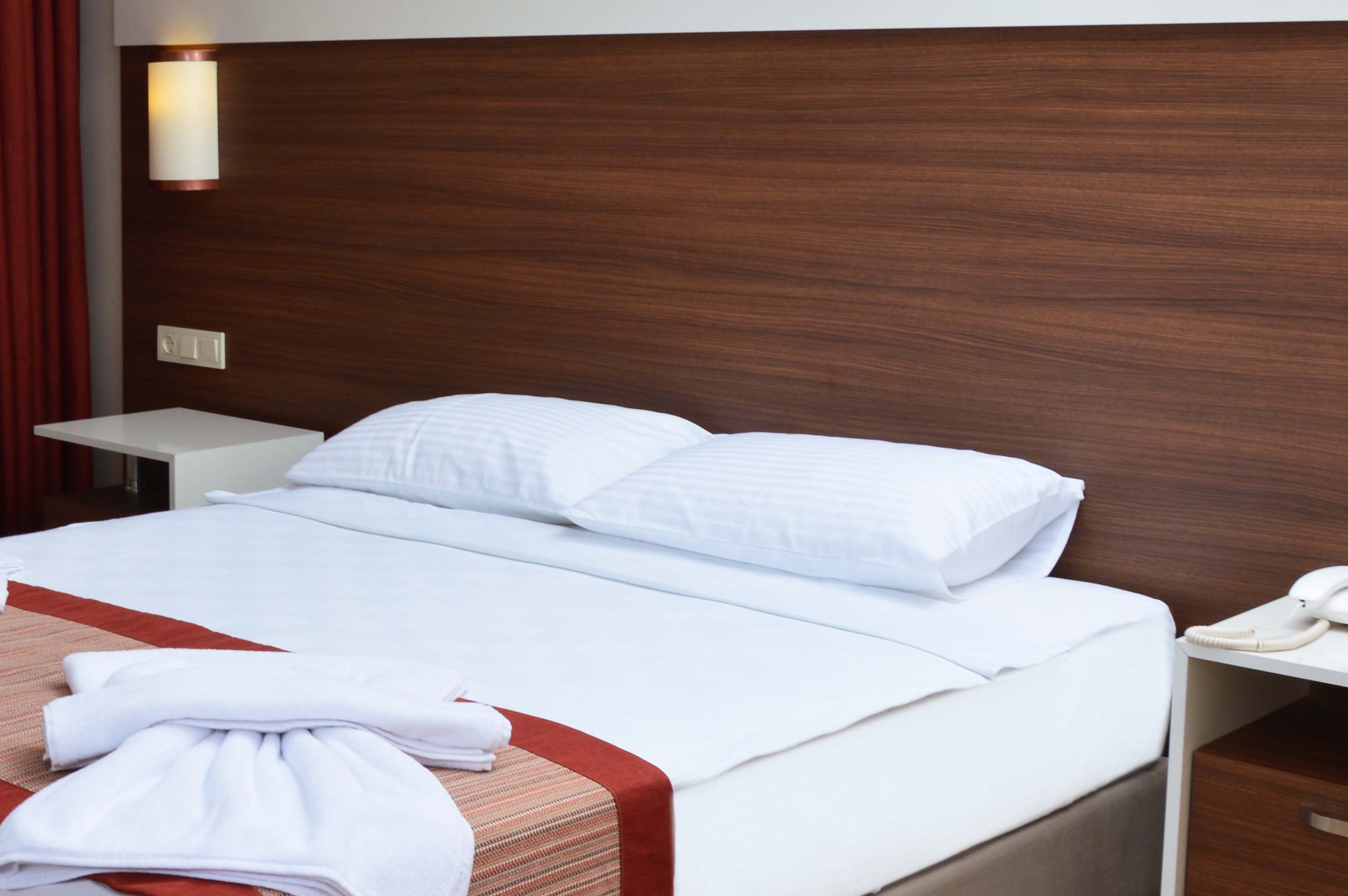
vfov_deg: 24.5
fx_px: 2058
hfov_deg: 34.2
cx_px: 131
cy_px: 295
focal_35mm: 55
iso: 100
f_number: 11
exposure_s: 1/30
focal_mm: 18
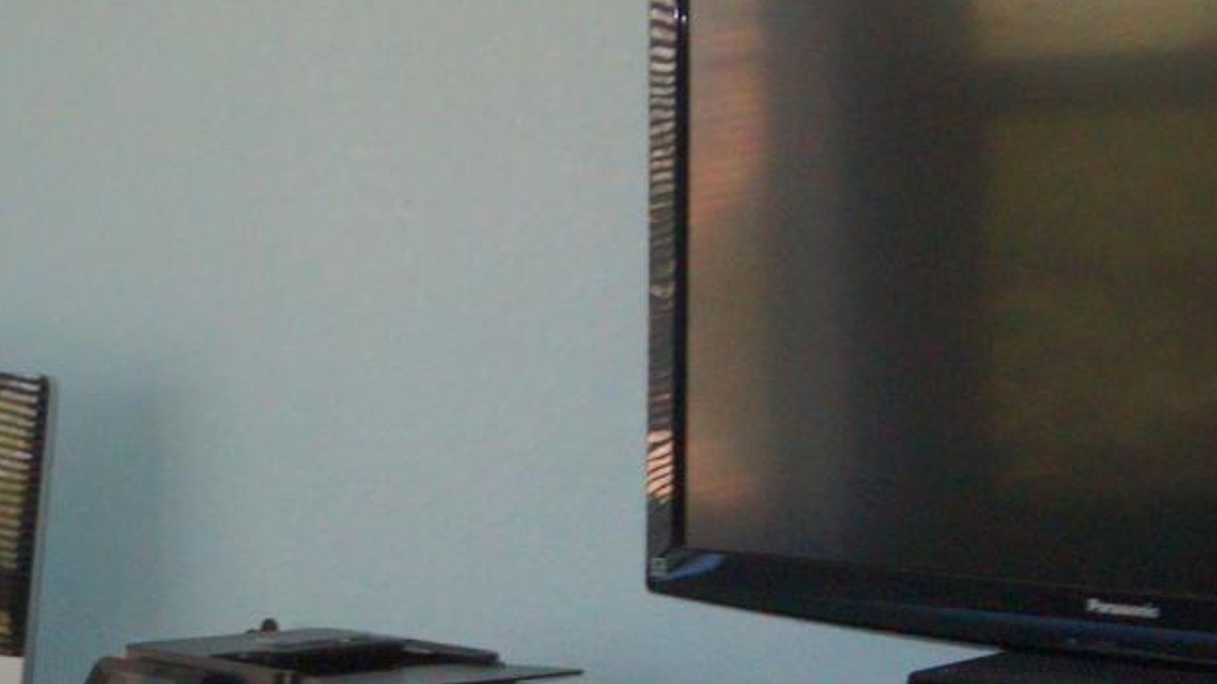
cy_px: 886
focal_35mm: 120
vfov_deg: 9.9
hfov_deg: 15.8
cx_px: -827
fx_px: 3872
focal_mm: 16
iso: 800
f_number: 6.3
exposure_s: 1/100
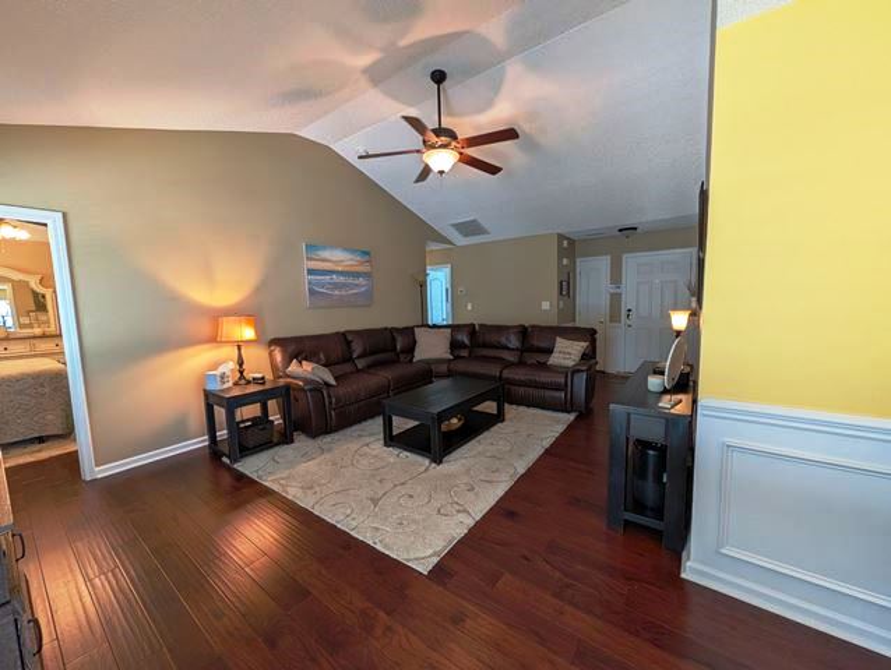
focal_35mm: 12
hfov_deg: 110.5
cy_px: 335
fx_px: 309
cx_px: 446
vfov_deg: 94.6
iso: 87
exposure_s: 1/120
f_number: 1.7
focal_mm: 2.02
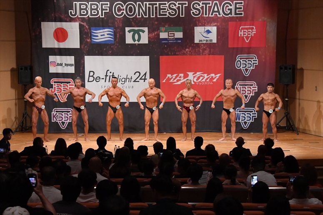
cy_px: 108
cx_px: 162
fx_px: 834
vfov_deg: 14.7
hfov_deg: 21.9
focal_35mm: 93
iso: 8000
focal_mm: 62
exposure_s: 1/400
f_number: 5.6
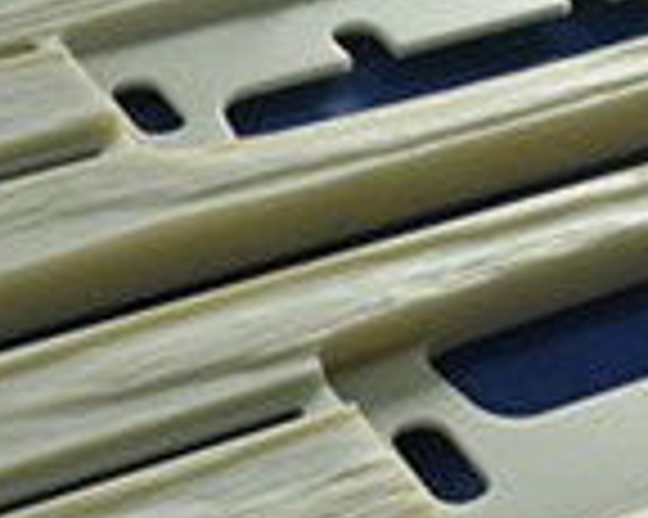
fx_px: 1974
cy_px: 468
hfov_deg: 18.3
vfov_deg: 14.8
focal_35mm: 103
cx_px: 590
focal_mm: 22
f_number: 16
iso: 200
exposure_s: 1.3
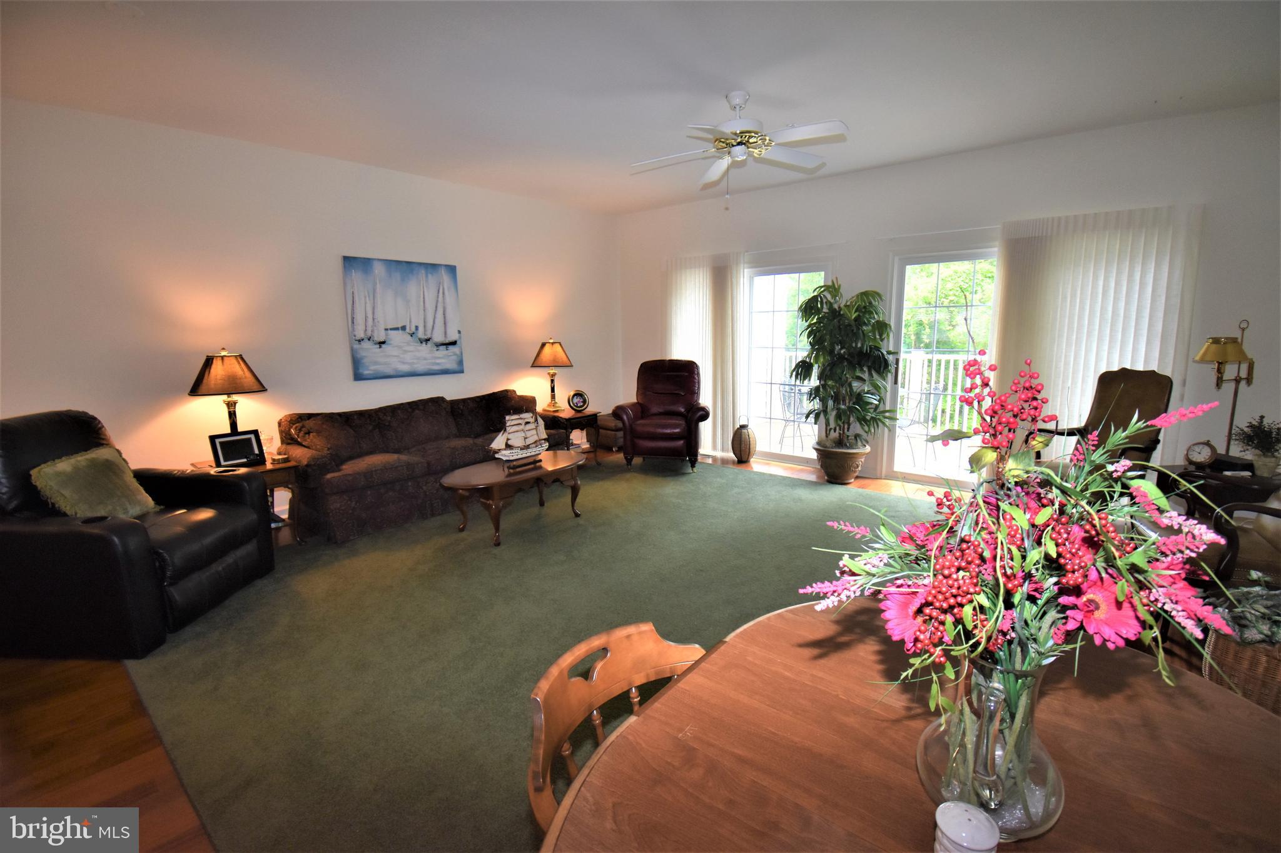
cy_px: 426
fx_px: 534
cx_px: 640
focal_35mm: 15
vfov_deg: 77.3
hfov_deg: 100.4
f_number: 5
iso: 800
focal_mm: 10
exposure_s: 1/100
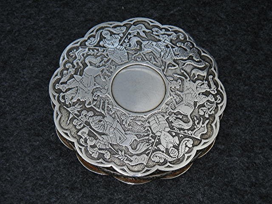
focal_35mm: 77
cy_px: 102
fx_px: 605
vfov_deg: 19.1
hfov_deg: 25.3
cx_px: 136
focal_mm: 13.9
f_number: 4.3
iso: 314
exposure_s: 1/30
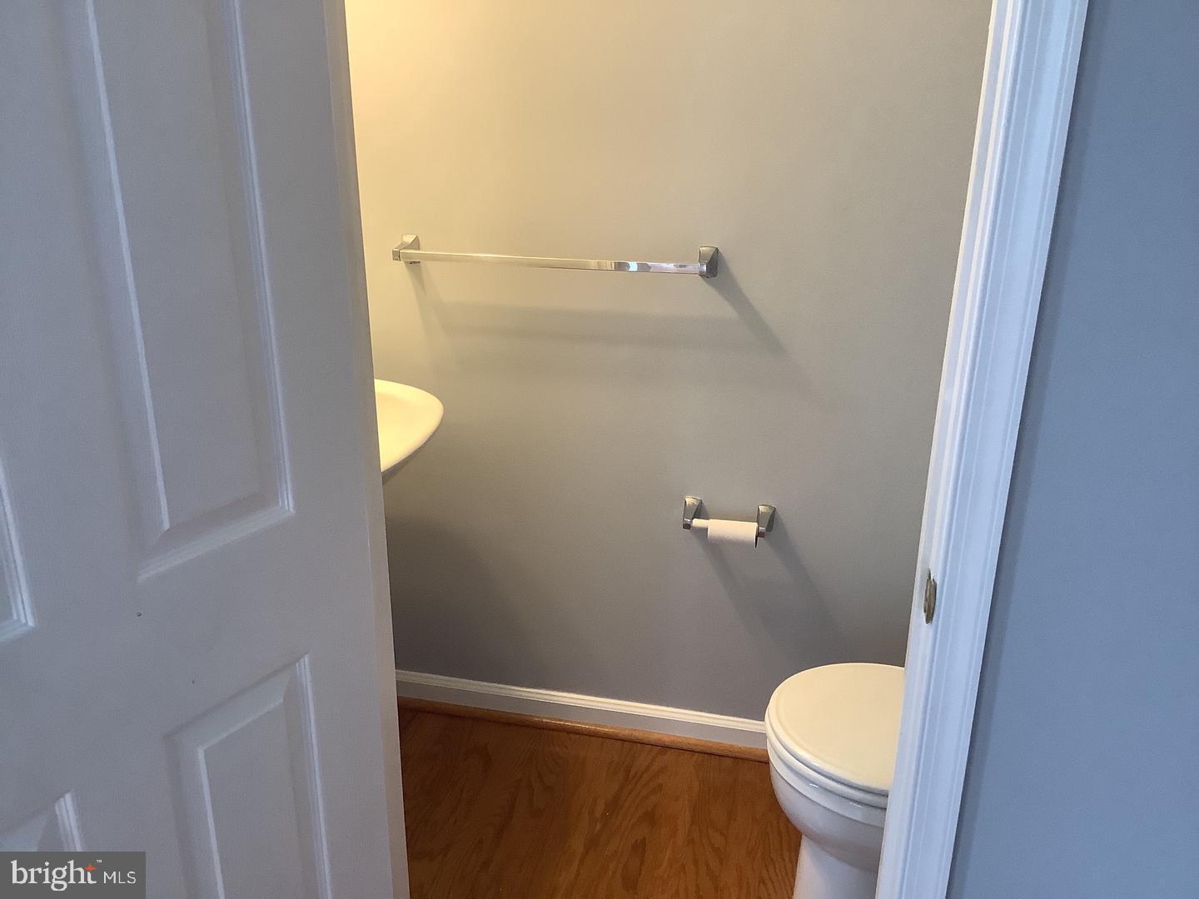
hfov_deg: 58.4
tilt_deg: -22.0
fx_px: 1074
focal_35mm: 31
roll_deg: -0.7
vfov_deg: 45.4
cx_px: 600
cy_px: 450
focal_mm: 3.3
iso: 160
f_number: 2.4
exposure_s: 1/60
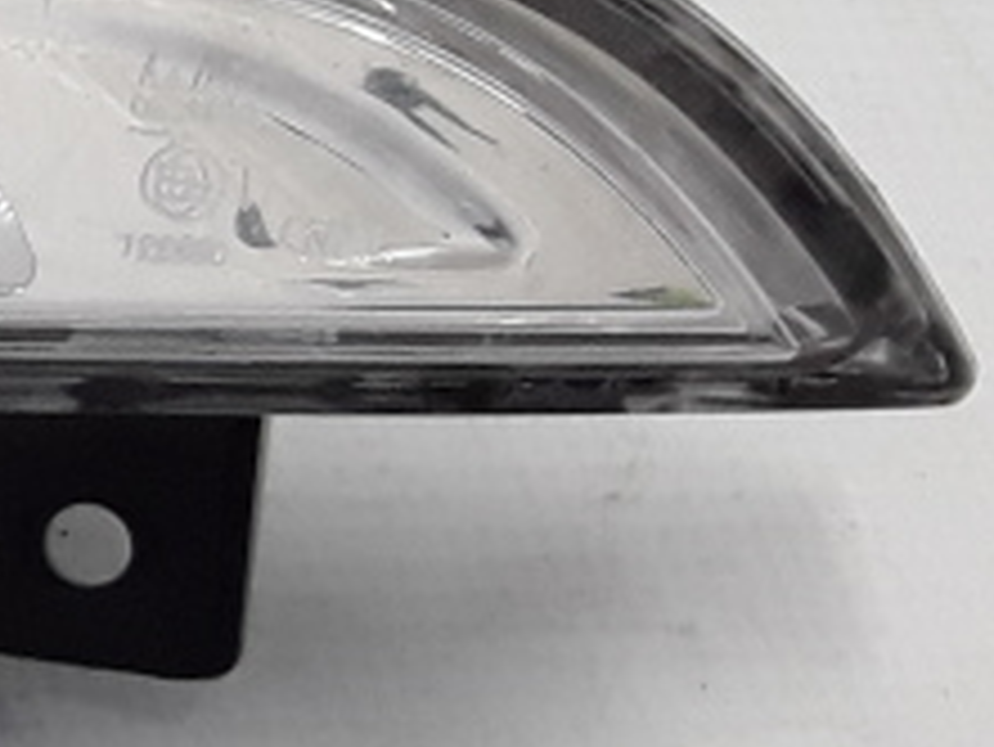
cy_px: 324
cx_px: -1255
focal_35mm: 125
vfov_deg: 11.9
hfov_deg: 12.8
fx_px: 3591
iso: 50
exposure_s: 1/33
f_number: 1.9
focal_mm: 2.91
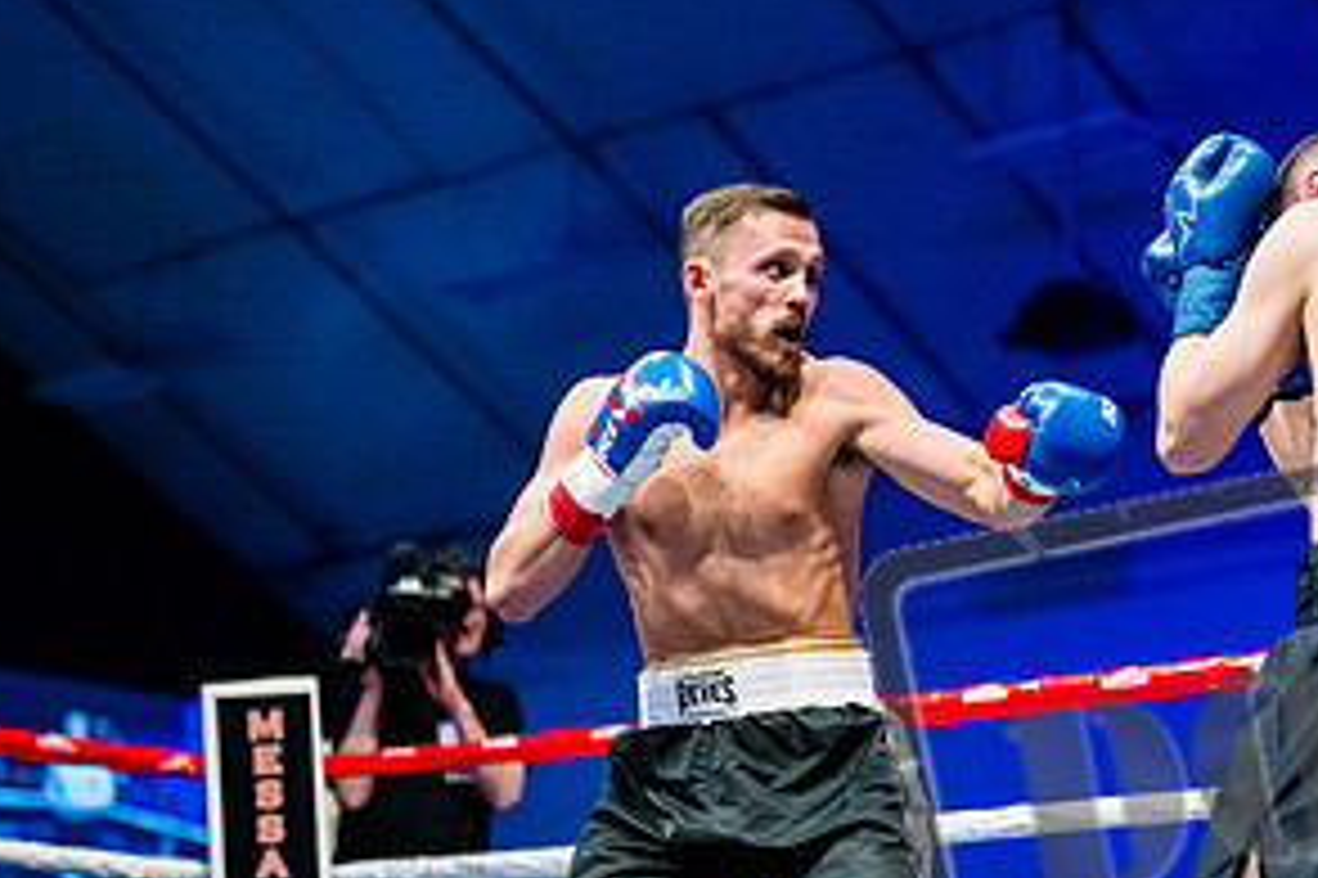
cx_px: 873
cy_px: 628
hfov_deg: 20.6
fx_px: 3622
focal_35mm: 99
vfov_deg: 13.8
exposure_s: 1/1600
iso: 6400
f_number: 1.4
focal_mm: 50
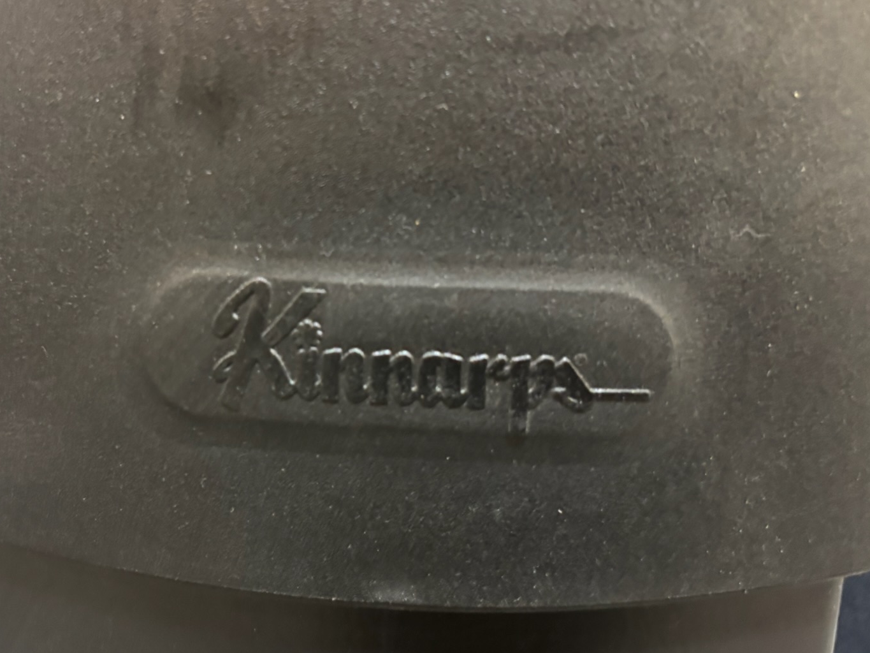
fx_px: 980
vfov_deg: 36.8
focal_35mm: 39
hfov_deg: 47.3
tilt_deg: -9.7
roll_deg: -1.8
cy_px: 334
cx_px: 312
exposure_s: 1/25
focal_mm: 5.96
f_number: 1.6
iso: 500
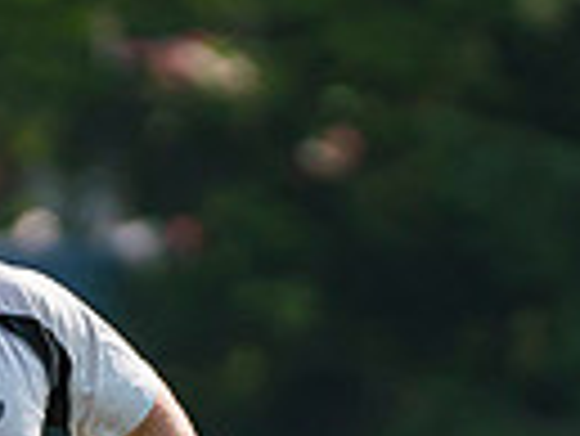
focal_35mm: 1593
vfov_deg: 0.9
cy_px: 833
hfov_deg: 1.2
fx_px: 26716
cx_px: -73
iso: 400
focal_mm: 200
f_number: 2.8
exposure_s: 1/4000
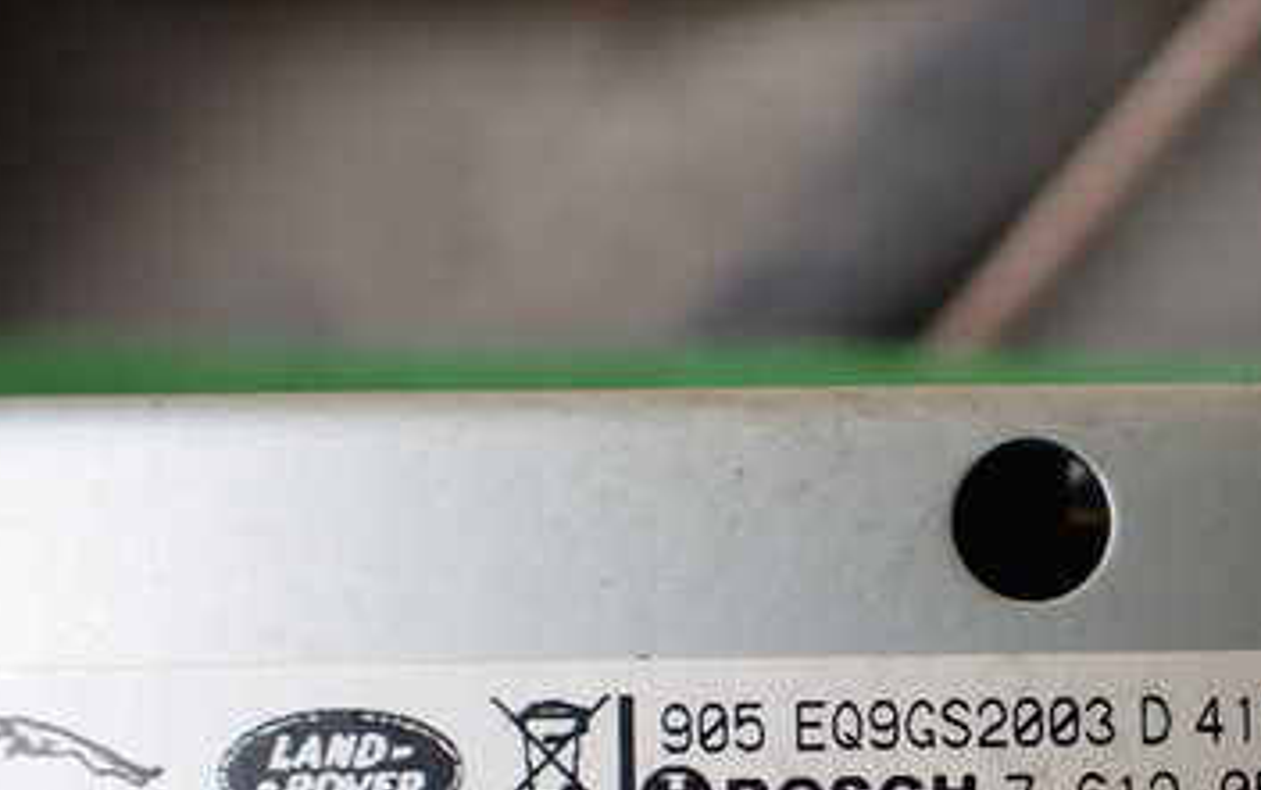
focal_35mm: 54
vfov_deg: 23.4
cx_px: 957
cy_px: 711
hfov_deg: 36.6
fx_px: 1857
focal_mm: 5.4
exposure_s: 1/125
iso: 160
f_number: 2.3
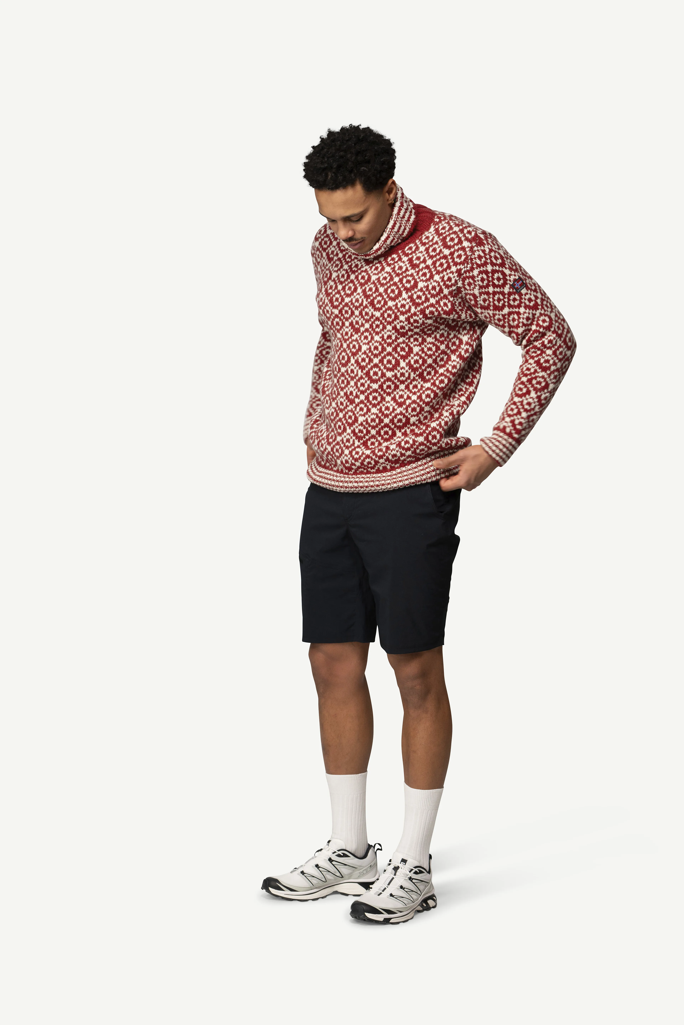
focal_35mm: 70
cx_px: 342
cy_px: 512
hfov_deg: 19.5
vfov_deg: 28.8
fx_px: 1995
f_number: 5
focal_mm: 70
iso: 500
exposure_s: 1/80
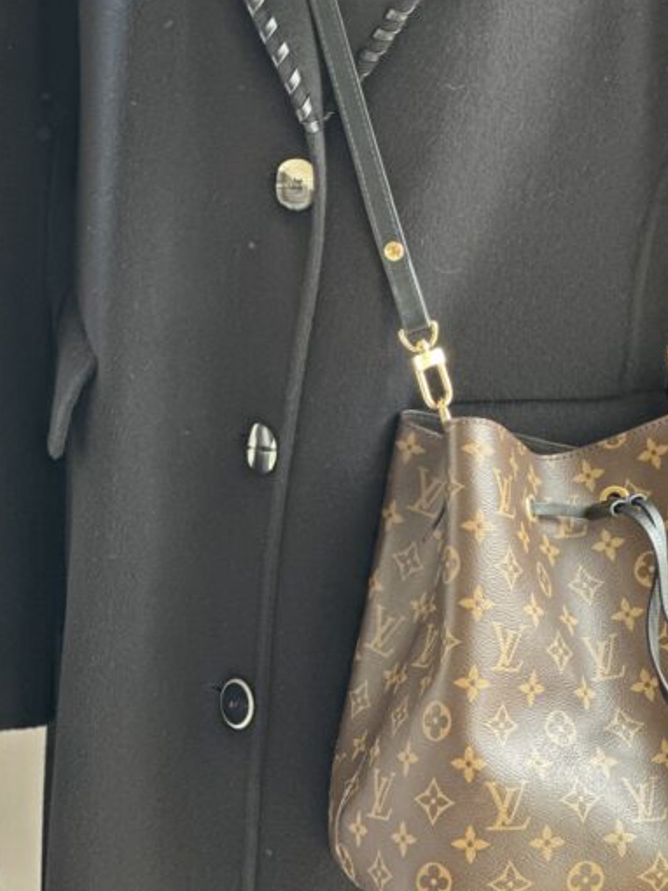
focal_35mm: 121
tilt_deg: -11.2
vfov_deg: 16.2
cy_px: 203
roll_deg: -0.8
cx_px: 430
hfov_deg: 12.2
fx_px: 3112
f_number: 2.8
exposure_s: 1/68
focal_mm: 9
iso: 250
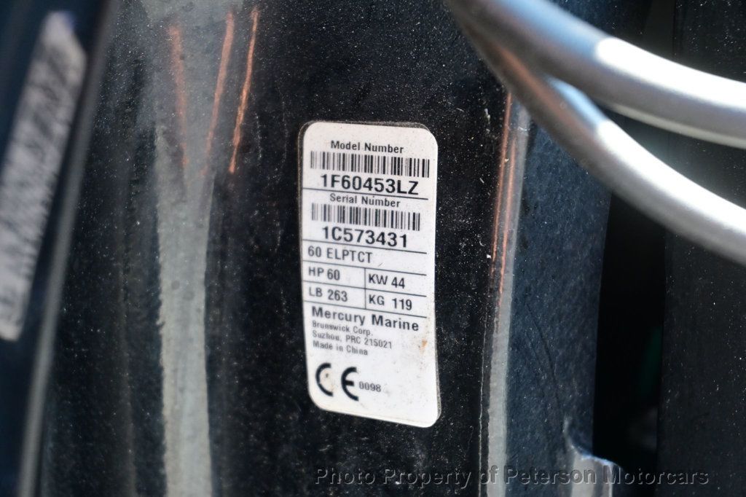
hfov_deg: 27.0
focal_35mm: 75
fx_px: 1554
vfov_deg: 18.2
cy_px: 248
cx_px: 373
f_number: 6.3
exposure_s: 1/80
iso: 720
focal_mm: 50
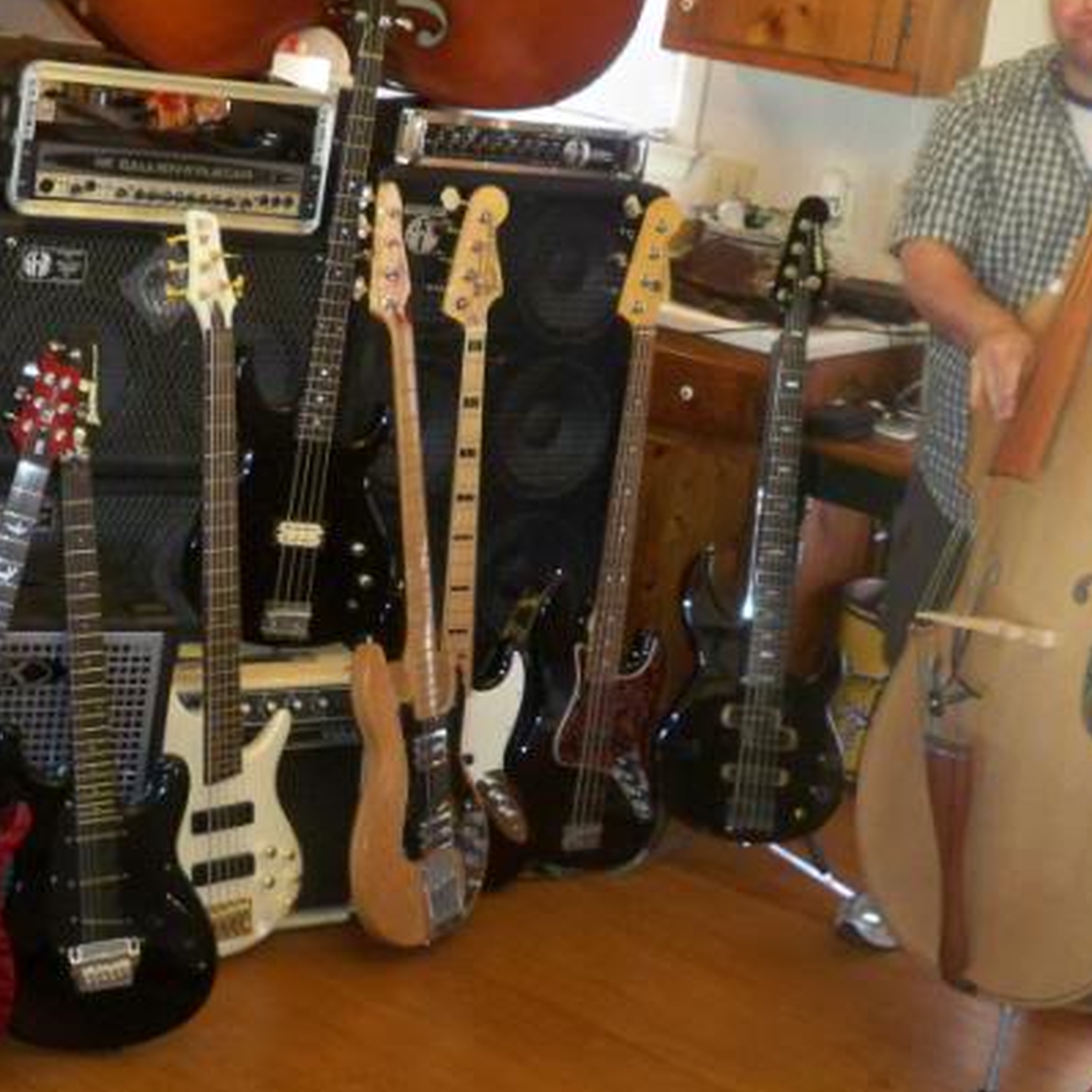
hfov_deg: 27.6
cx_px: 386
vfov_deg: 27.5
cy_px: 356
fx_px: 2213
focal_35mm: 62
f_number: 3.1
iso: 200
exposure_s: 1/30
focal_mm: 6.3
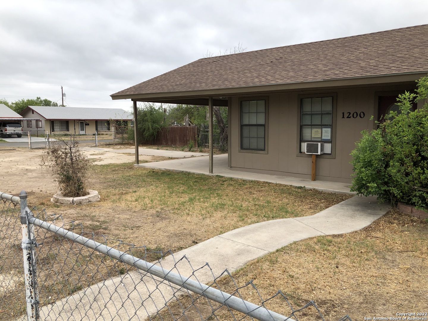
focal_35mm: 28
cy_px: 160
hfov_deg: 63.4
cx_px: 214
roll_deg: -0.5
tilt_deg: -6.6
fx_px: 346
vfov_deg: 49.7
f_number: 1.8
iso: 20
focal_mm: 3.99
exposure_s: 1/917
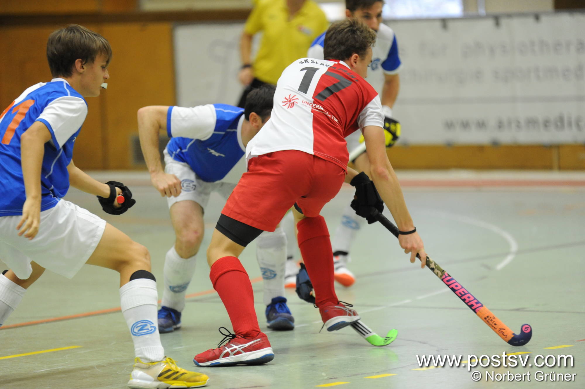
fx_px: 4060
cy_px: 194
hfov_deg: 8.2
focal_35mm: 250
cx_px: 292
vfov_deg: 5.5
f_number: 2.8
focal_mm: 250
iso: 3200
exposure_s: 1/500
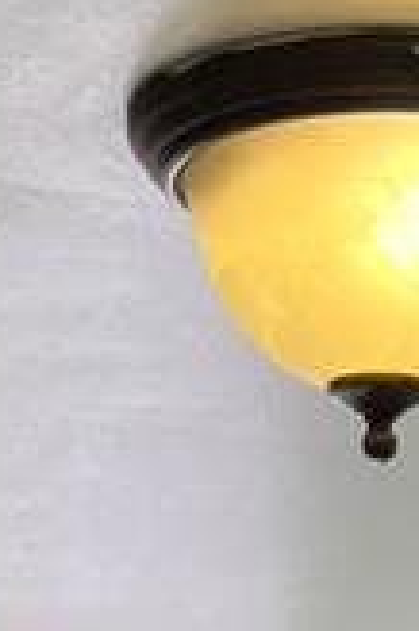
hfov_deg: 6.9
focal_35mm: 198
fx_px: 3464
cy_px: 1778
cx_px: 446
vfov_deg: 8.8
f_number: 1.5
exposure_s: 1/177
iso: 40
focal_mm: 5.7
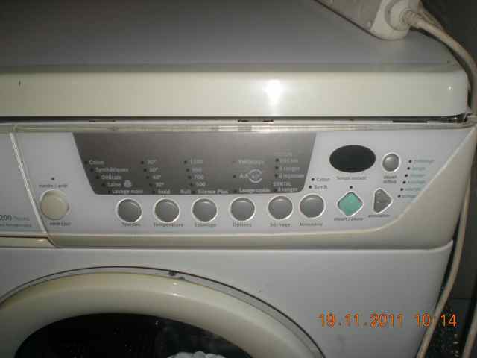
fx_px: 524
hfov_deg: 49.0
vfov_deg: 37.7
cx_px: 238
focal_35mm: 38
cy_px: 179
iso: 50
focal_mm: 6.3
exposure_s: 1/60
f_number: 3.1
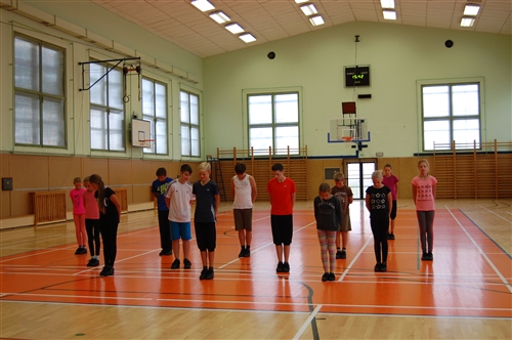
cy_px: 170
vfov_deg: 31.8
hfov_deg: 46.5
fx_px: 597
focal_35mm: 42
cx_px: 256
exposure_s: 1/100
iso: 400
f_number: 5
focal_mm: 28
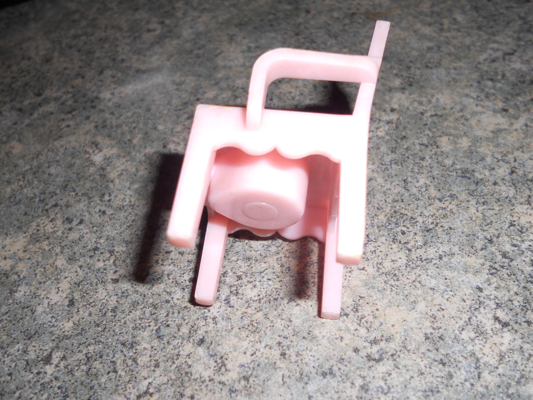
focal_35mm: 32
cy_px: 200
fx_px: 493
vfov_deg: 44.2
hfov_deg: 56.8
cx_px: 266
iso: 80
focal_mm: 5.8
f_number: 8.8
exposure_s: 1/25
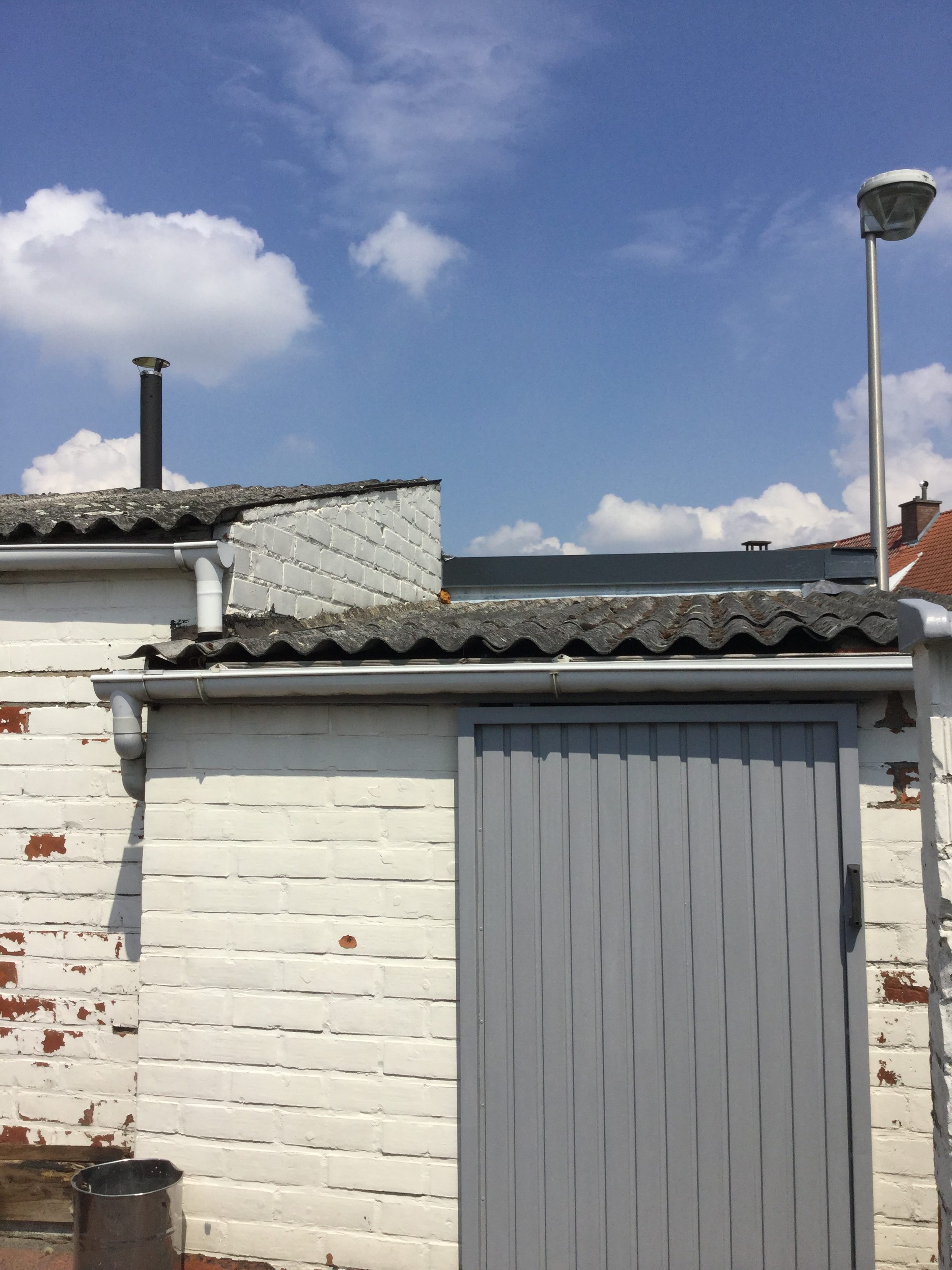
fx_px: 1137
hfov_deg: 45.4
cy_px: 635
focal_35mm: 31
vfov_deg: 58.4
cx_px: 476
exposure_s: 1/2915
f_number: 2.4
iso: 25
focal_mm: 3.3
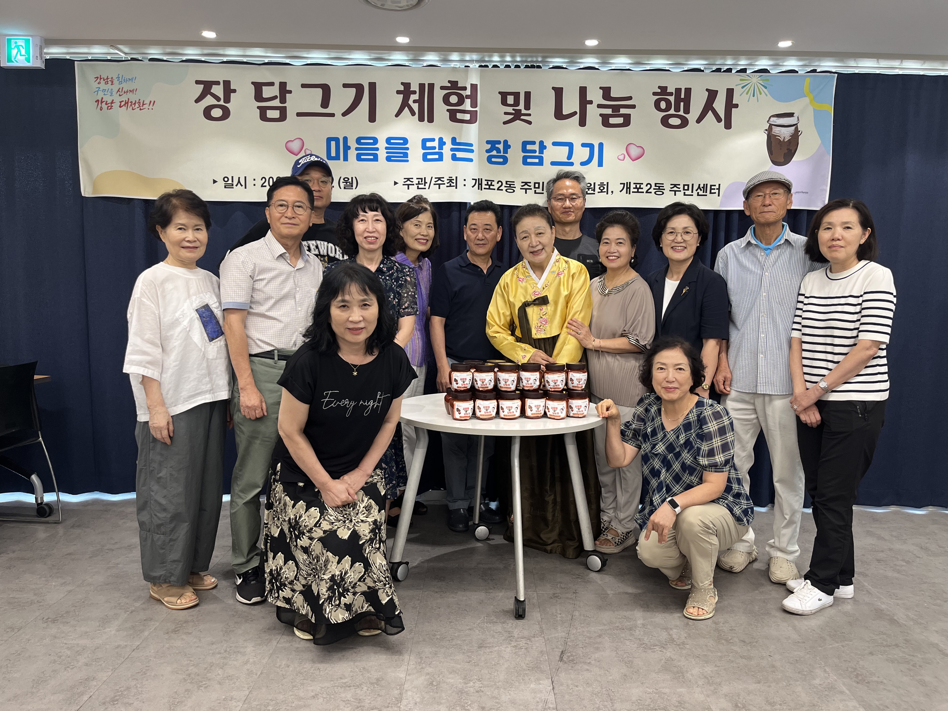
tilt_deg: -6.2
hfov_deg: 67.3
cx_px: 474
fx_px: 712
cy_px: 356
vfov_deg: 53.1
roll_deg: -1.3
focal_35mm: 26
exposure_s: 1/120
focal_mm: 5.1
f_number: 1.6
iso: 125
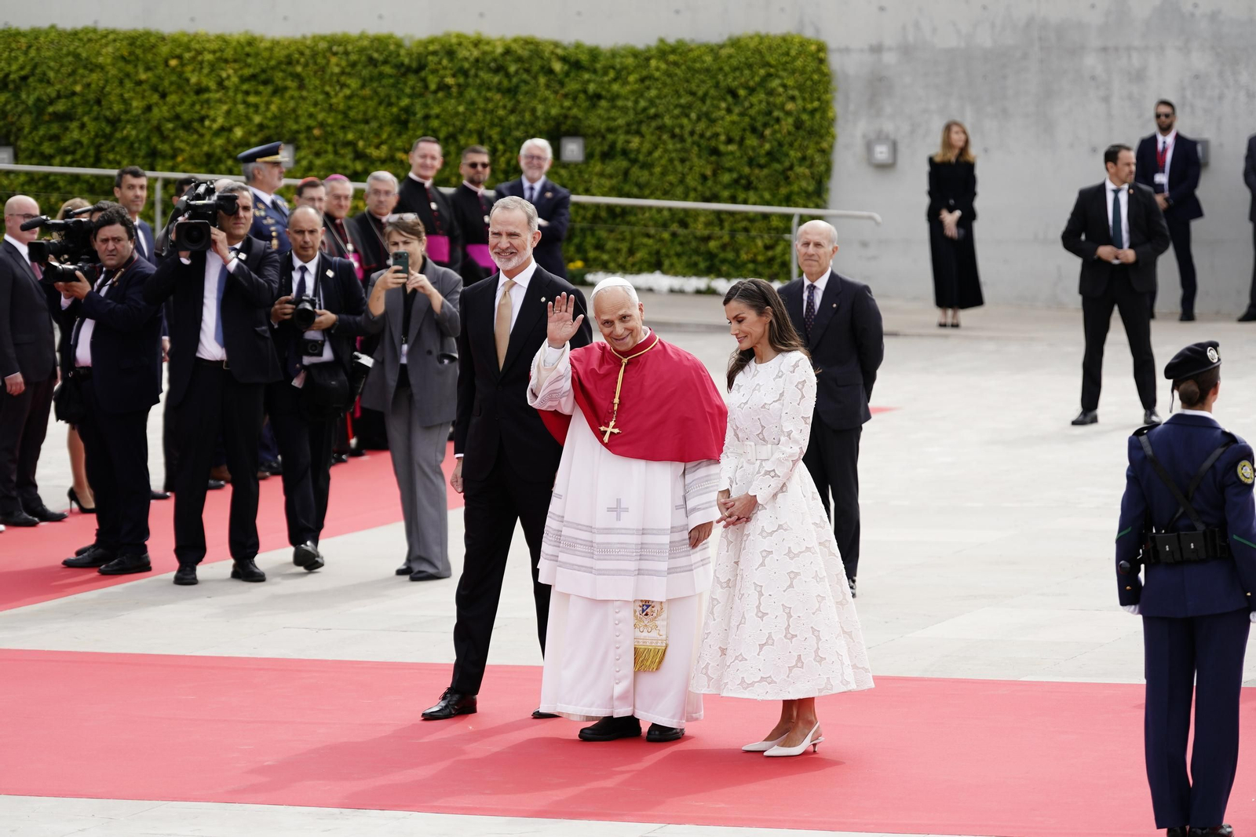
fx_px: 5895
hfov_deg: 12.2
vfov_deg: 8.1
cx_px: 628
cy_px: 418
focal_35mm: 169
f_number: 4
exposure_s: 1/800
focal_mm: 169
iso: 160
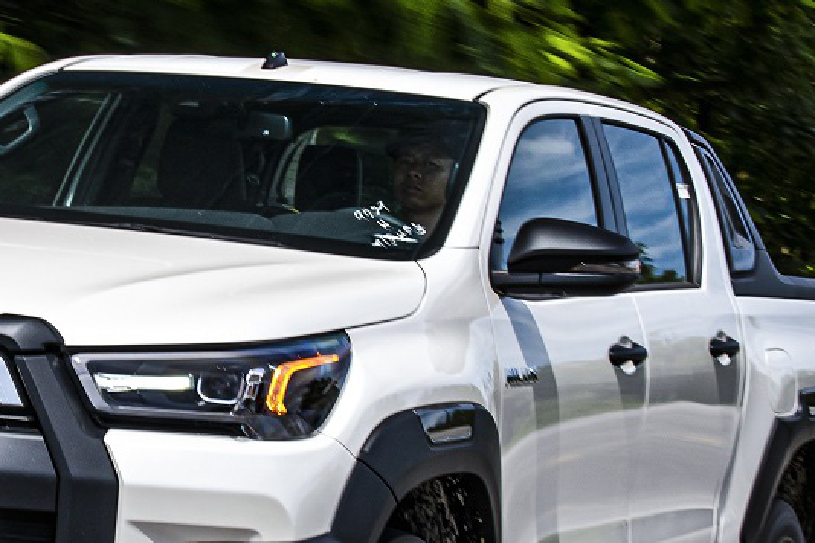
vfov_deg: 10.5
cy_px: 302
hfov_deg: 15.3
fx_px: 2965
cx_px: -61
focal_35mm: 131
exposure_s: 1/50
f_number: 13
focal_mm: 35
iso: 100
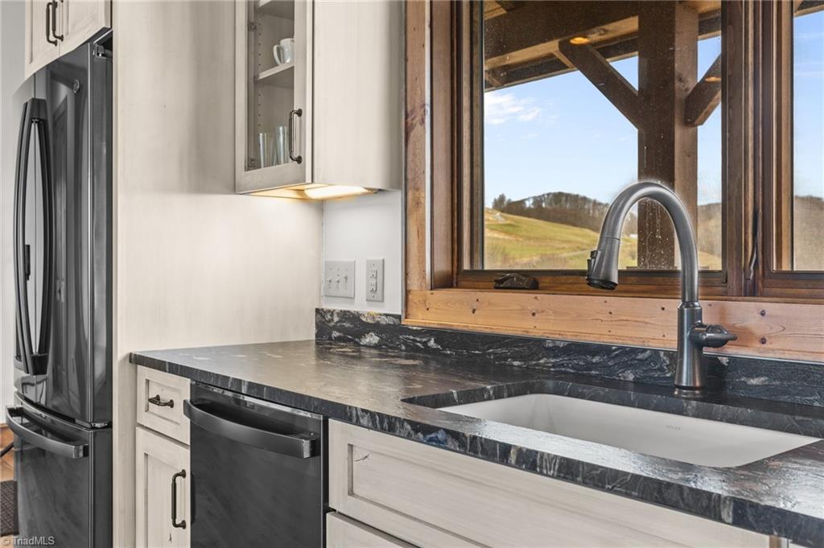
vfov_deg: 41.1
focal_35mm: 32
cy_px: 274
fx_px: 732
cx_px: 412
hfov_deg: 58.8
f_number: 8
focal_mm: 32
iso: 320
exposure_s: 1/2
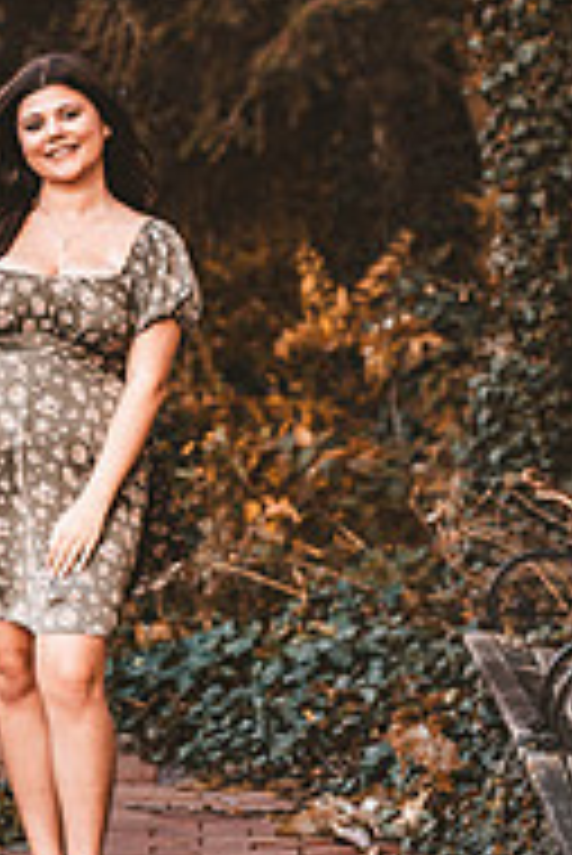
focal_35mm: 194
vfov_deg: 10.6
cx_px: 41
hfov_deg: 7.1
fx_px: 4615
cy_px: 315
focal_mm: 82
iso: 400
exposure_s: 1/320
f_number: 2.8
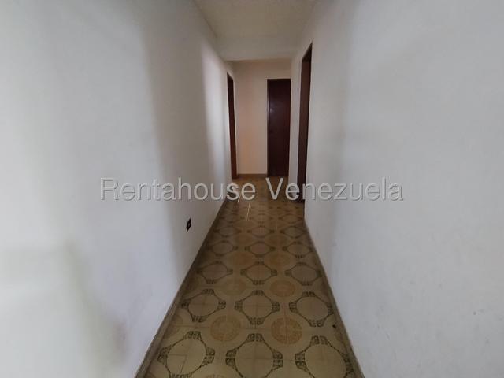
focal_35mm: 16
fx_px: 233
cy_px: 189
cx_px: 252
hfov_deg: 94.5
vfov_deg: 78.1
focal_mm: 1.42
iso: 487
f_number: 2.2
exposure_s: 1/33.3
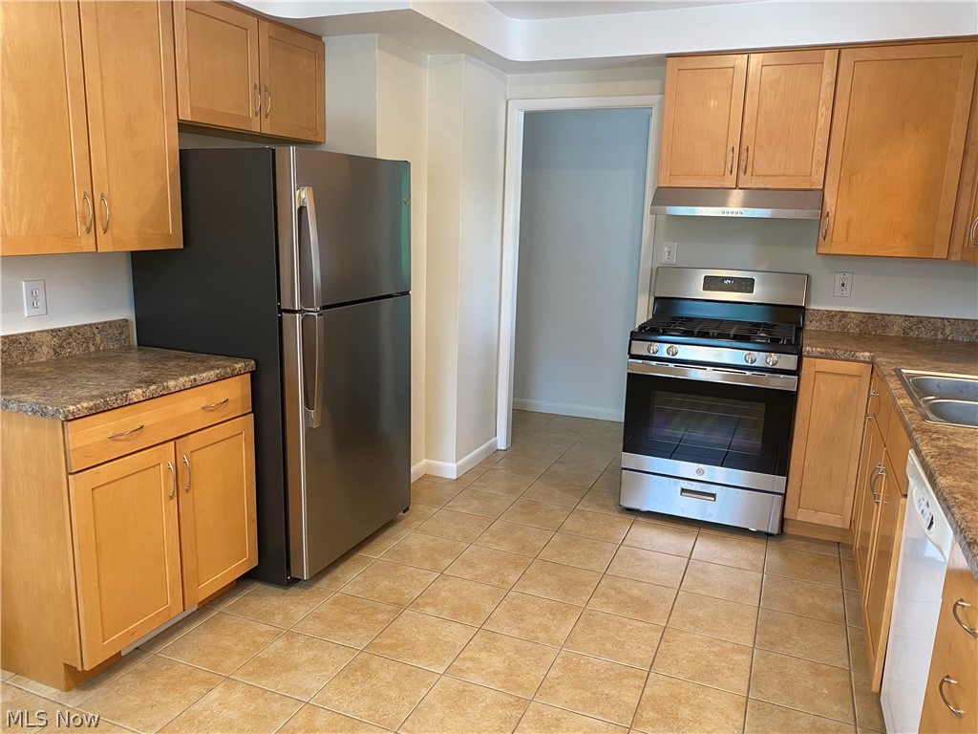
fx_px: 735
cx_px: 489
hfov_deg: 67.3
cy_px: 367
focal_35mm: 26
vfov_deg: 53.1
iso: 125
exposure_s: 1/60
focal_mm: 4.25
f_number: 1.8
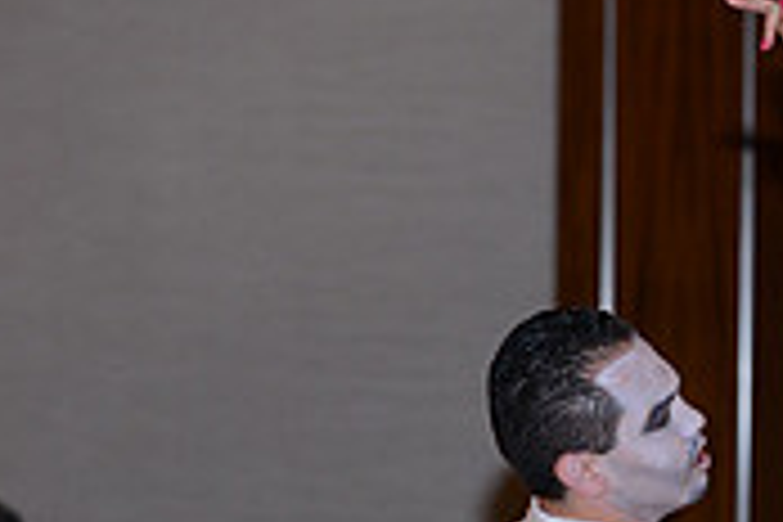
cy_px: 1017
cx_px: 826
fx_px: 9047
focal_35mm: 416
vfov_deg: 3.3
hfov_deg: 4.9
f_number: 4.5
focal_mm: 125
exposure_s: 1/250
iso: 1000
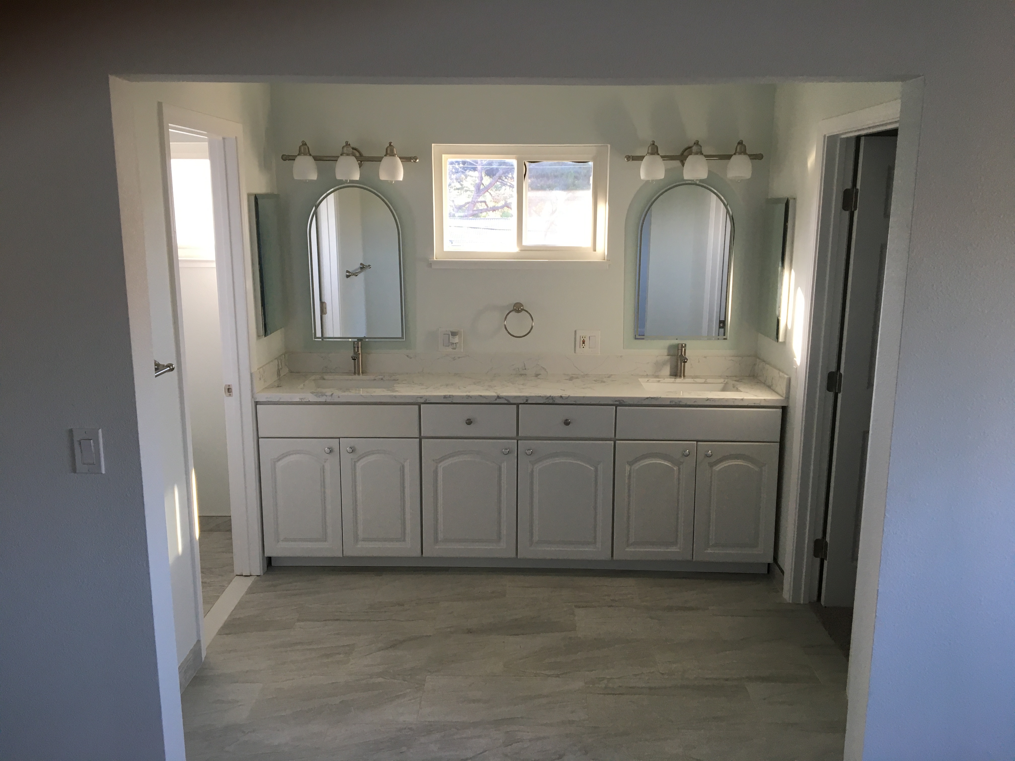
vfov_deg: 48.2
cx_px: 508
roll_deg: -0.5
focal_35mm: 29
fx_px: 850
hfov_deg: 61.7
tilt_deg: -11.6
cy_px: 380
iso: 32
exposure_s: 1/30
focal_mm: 4.15
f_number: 2.2
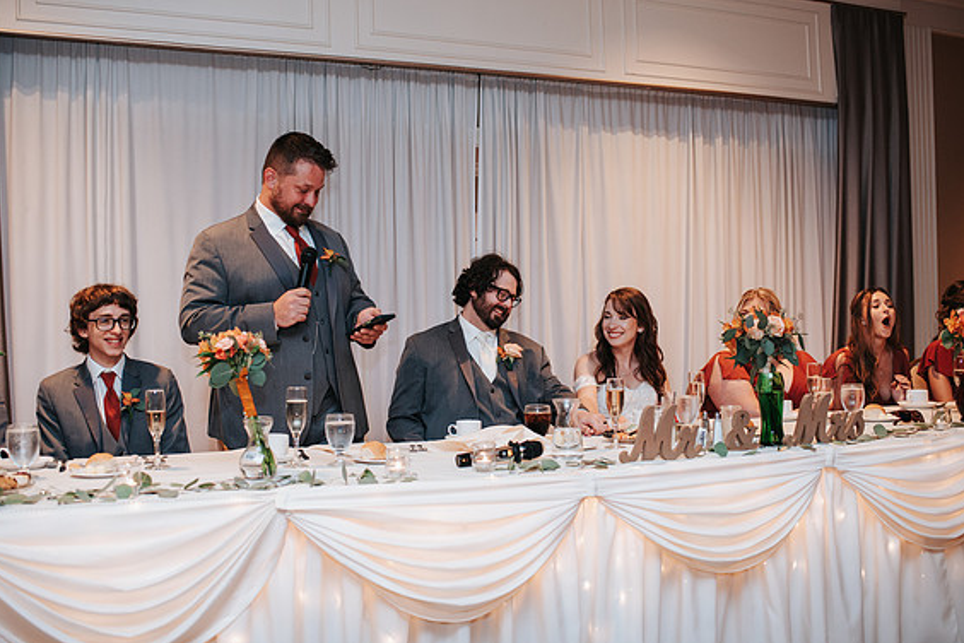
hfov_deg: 53.1
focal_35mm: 36
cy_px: 316
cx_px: 472
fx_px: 964
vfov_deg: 36.9
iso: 800
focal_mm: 35
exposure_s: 1/160
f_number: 2.8
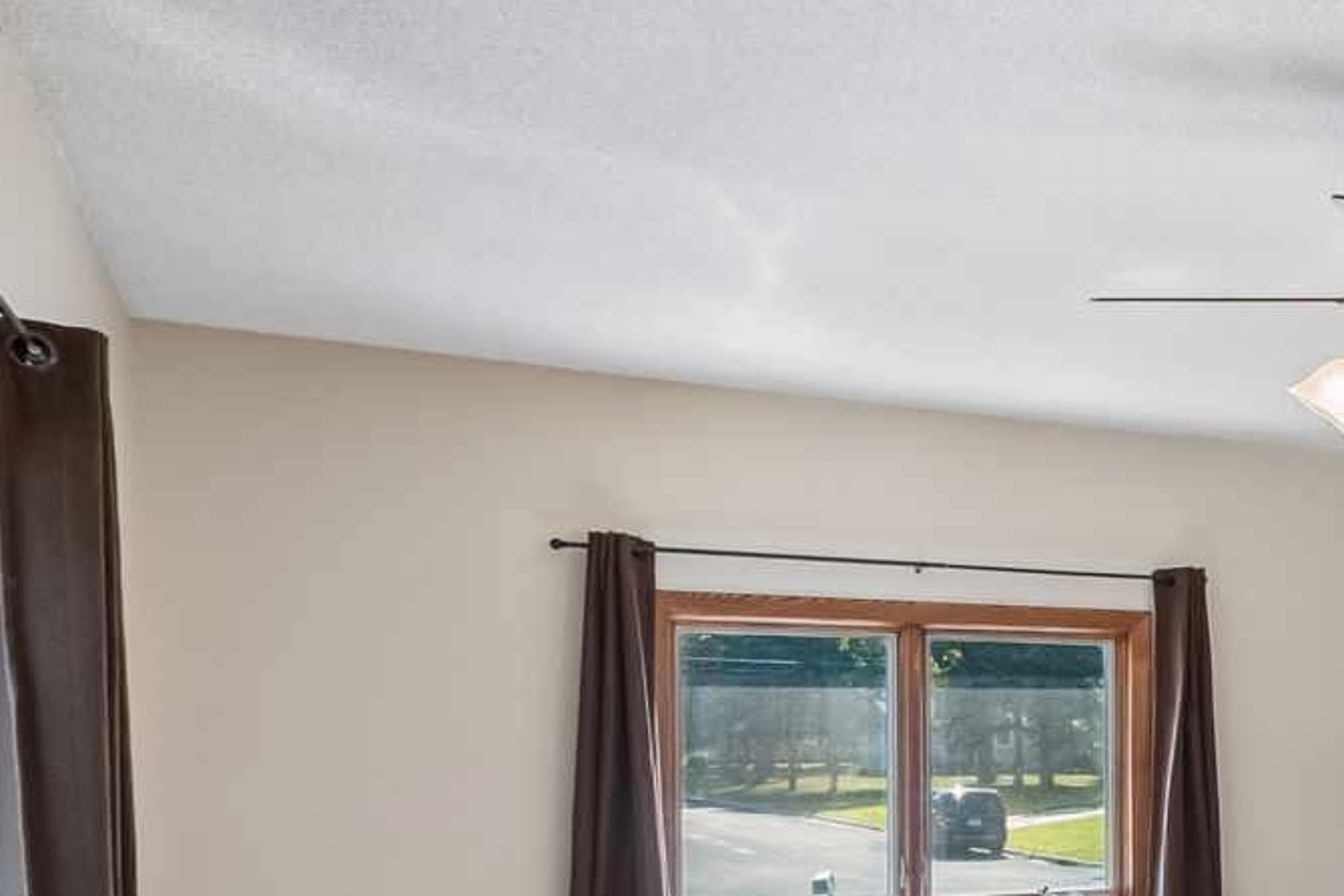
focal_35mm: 43
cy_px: 830
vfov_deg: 29.7
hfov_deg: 36.8
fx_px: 1606
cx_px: 1543
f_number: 8
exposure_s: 1/35
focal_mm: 10
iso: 400
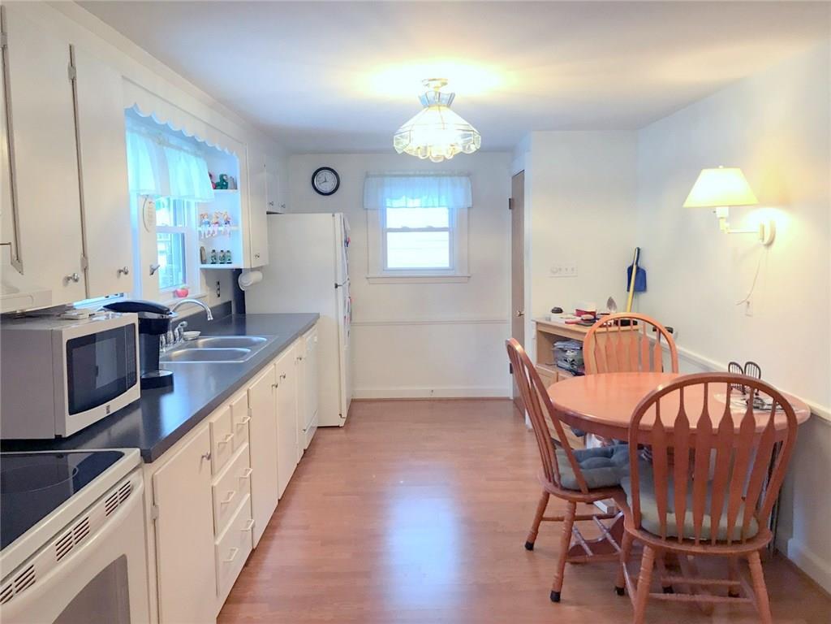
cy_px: 312
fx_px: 672
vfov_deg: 49.7
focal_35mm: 28
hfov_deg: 63.4
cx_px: 416
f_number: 1.8
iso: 25
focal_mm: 3.99
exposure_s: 1/30
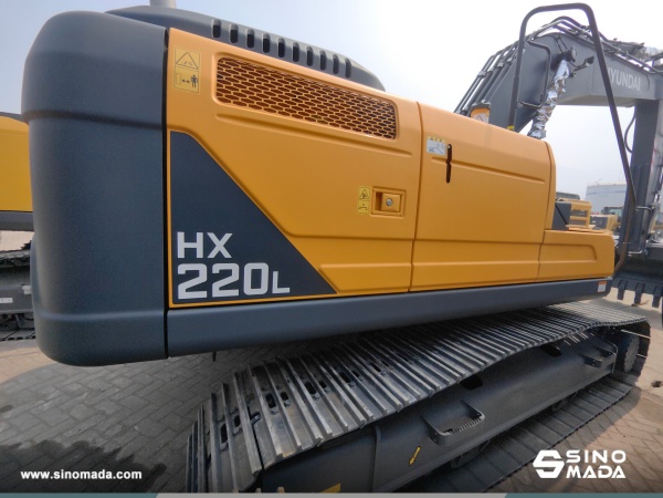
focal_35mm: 13
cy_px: 249
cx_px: 332
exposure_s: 1/1245
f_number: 2.2
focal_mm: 1.95
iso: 50
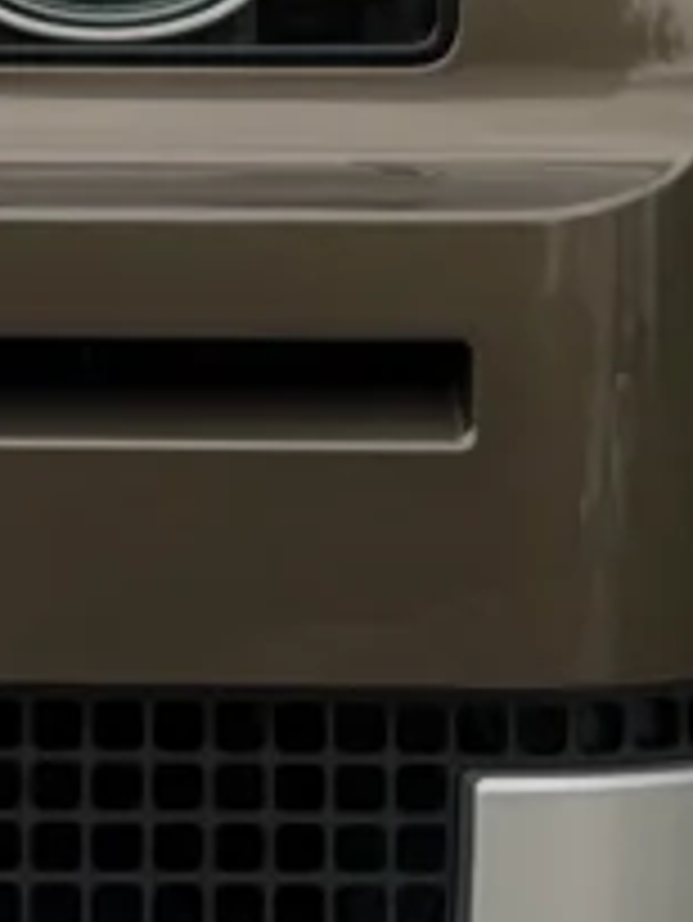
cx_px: -544
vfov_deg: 5.8
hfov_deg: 4.4
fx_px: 8986
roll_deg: -0.7
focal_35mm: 337
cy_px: -481
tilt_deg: +4.0
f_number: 1.78
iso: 100
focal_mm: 6.76
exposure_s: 1/499
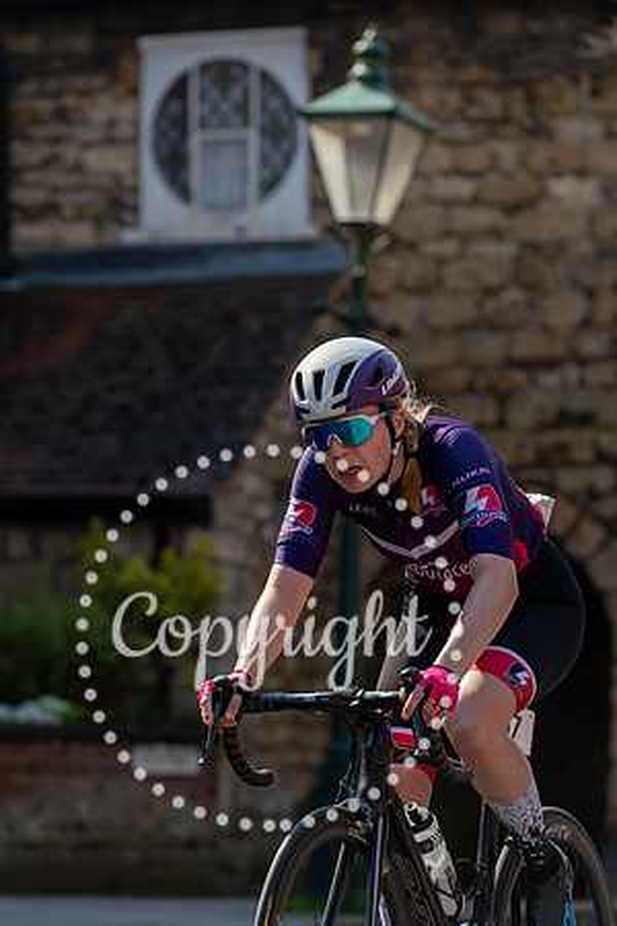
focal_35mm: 160
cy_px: 463
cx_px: 308
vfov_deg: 12.8
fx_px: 4113
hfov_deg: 8.6
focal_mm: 160
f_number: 4.5
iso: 200
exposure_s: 1/1000
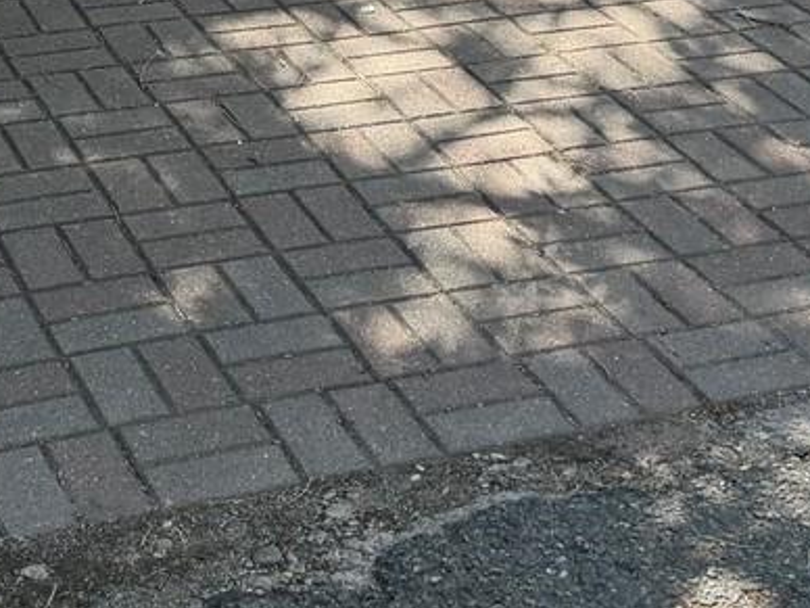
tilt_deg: -7.5
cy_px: -462
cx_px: 205
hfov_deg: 19.7
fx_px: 2317
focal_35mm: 99
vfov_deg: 13.5
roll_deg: -0.5
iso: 100
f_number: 1.78
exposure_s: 1/1075
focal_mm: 6.76
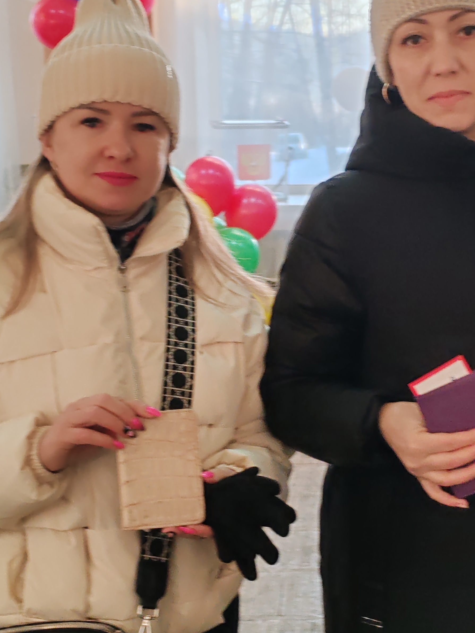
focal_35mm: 92
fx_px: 1683
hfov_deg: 16.0
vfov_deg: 21.3
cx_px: 332
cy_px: 354
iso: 320
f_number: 1.9
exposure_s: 1/100
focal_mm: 6.12
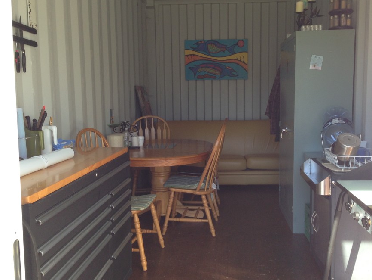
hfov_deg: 47.8
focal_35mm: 39
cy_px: 136
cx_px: 203
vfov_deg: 36.8
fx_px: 419
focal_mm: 4.13
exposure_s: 1/120
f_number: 2.4
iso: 50
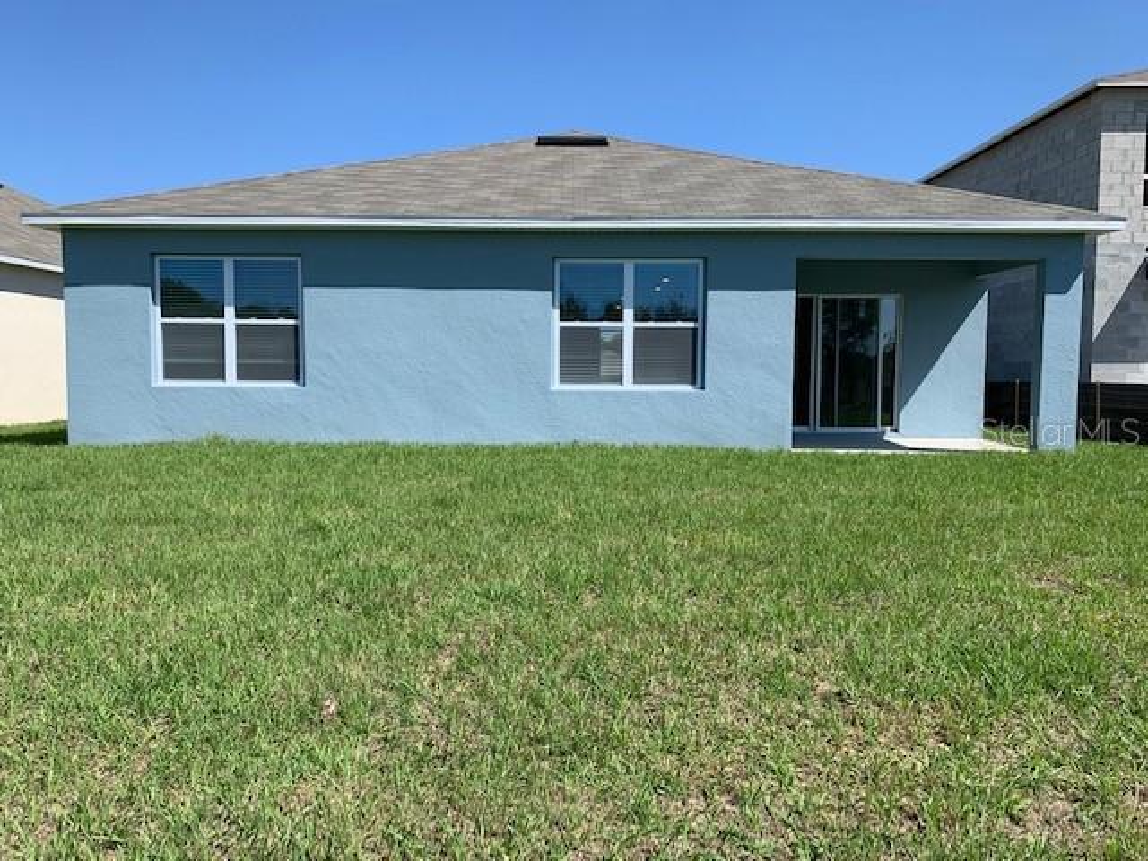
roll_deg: +0.6
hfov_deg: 67.3
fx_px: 862
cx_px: 574
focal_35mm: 26
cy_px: 430
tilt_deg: -4.2
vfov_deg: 53.1
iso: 25
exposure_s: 1/1845
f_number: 1.8
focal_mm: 4.25
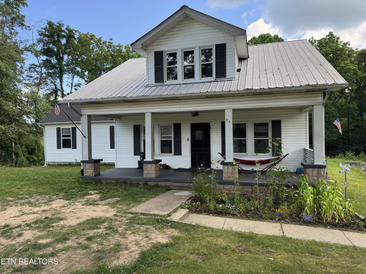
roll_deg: +0.7
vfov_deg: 56.8
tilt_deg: -1.3
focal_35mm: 24
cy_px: 137
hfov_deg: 71.6
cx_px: 183
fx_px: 254
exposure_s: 1/756
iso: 80
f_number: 1.78
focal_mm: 6.76
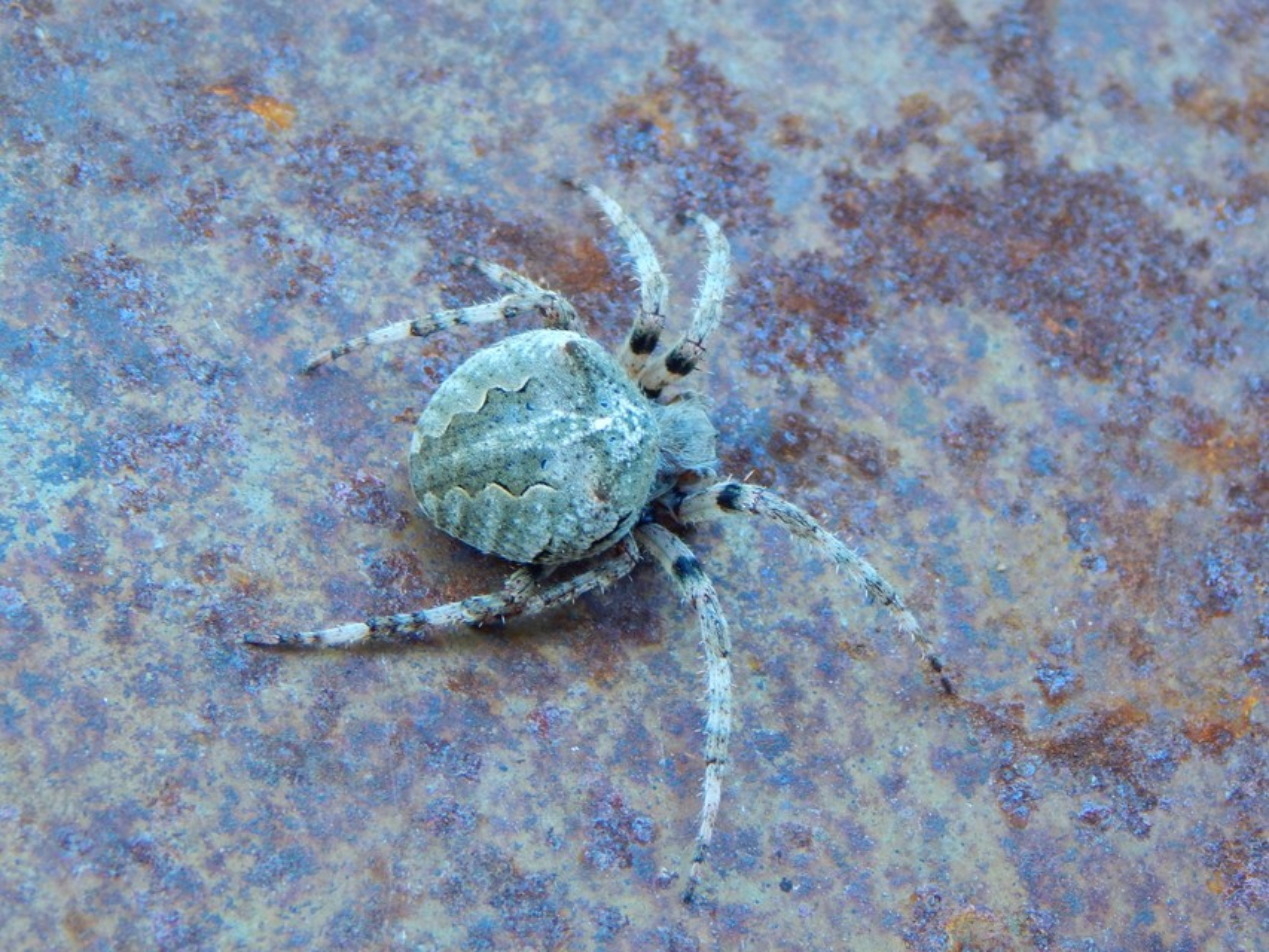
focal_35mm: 131
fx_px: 4803
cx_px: 634
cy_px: 476
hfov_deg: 15.1
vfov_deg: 11.3
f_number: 4.8
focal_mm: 23.4
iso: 160
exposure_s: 1/30
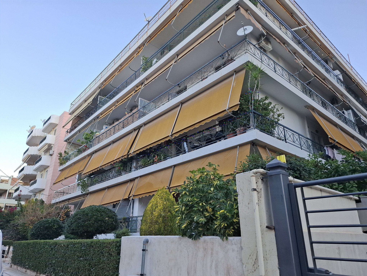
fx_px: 244
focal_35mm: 23
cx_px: 184
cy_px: 138
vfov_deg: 58.9
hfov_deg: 73.9
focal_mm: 5.54
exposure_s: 1/249
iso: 50
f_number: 1.8
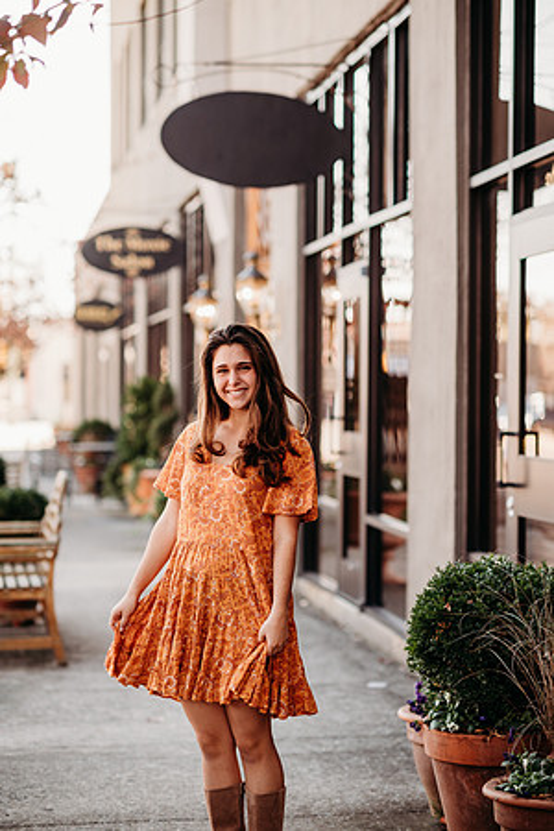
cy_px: 416
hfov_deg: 16.1
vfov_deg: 23.9
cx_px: 277
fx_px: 1962
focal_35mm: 85
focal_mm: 85
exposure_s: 1/250
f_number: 2.2
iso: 100
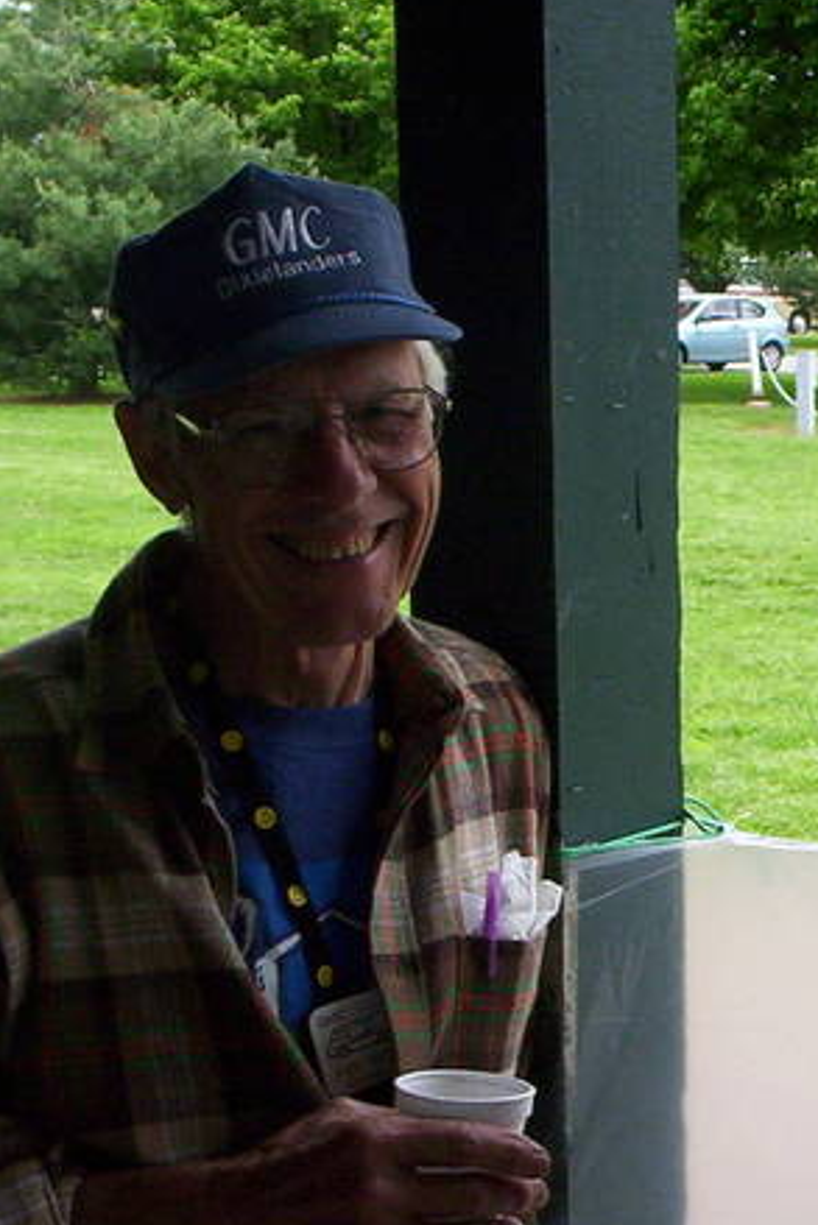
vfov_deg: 27.6
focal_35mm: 73
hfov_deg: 18.1
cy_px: 769
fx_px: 2486
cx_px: 860
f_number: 4.5
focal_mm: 4.99
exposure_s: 1/215
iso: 100
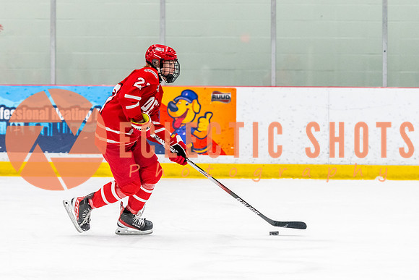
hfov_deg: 10.6
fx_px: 2260
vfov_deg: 7.1
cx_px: 178
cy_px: 133
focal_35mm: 194
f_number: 2.8
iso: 4000
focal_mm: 135
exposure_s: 1/800
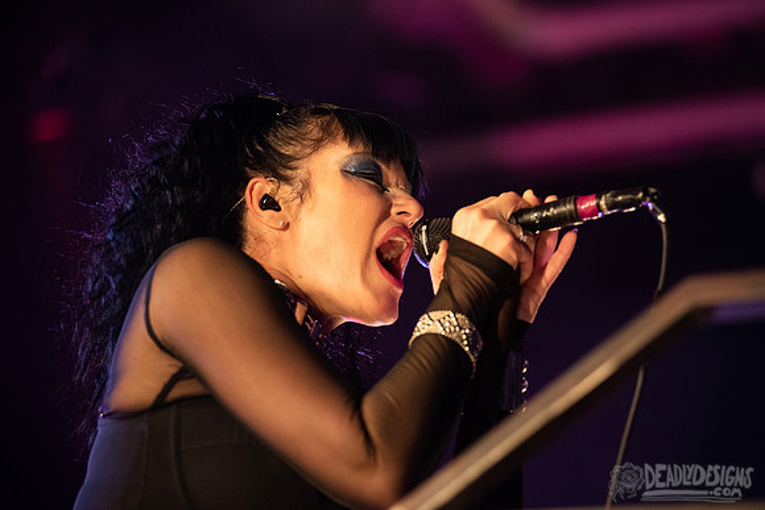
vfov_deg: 11.0
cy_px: 255
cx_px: 382
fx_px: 2657
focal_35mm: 125
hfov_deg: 16.4
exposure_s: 1/320
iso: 3200
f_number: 3.2
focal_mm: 125
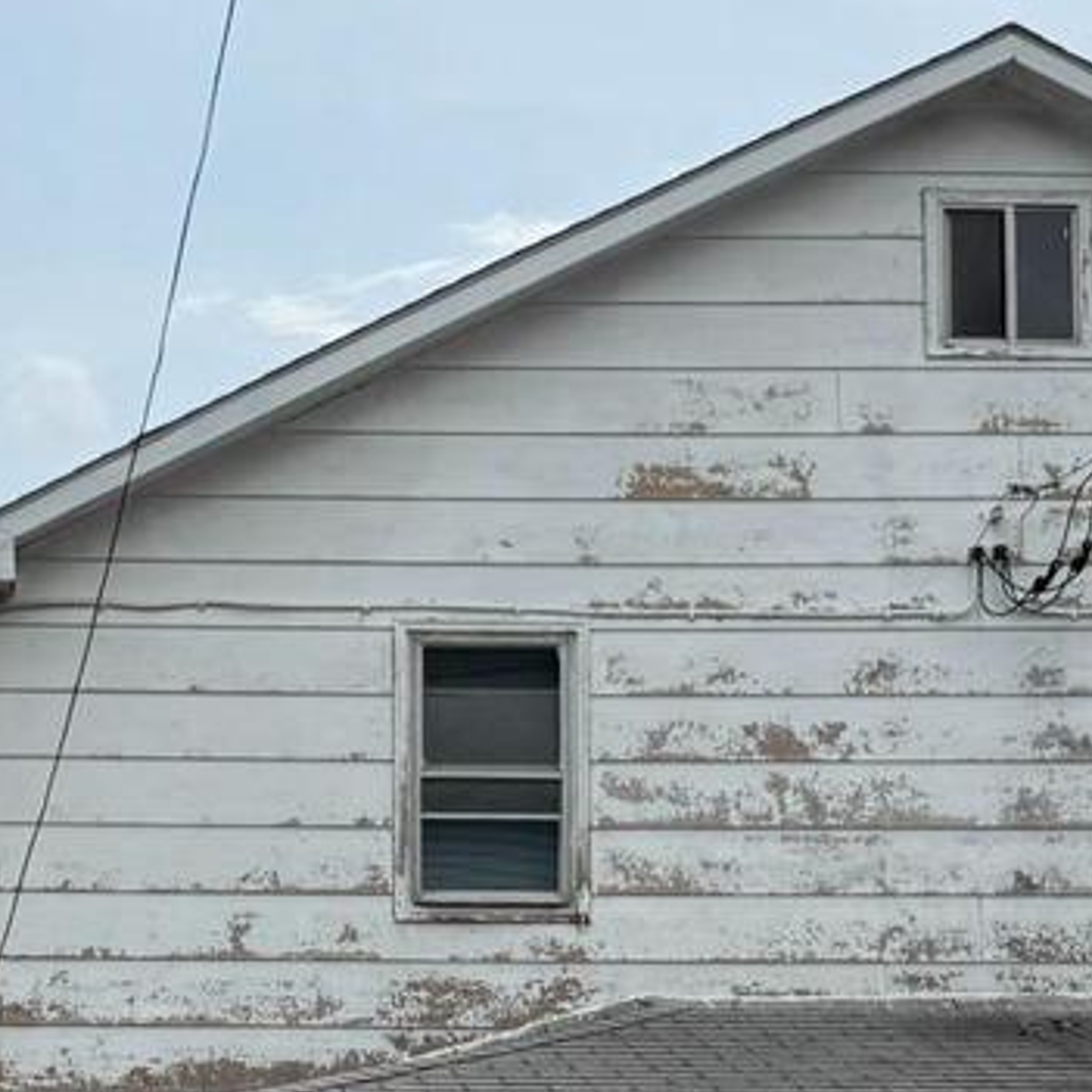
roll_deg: -0.6
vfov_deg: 19.4
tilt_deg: +4.9
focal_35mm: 87
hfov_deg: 19.6
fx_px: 3105
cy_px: 1083
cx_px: 121
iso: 80
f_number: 1.78
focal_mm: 6.76
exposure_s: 1/8130
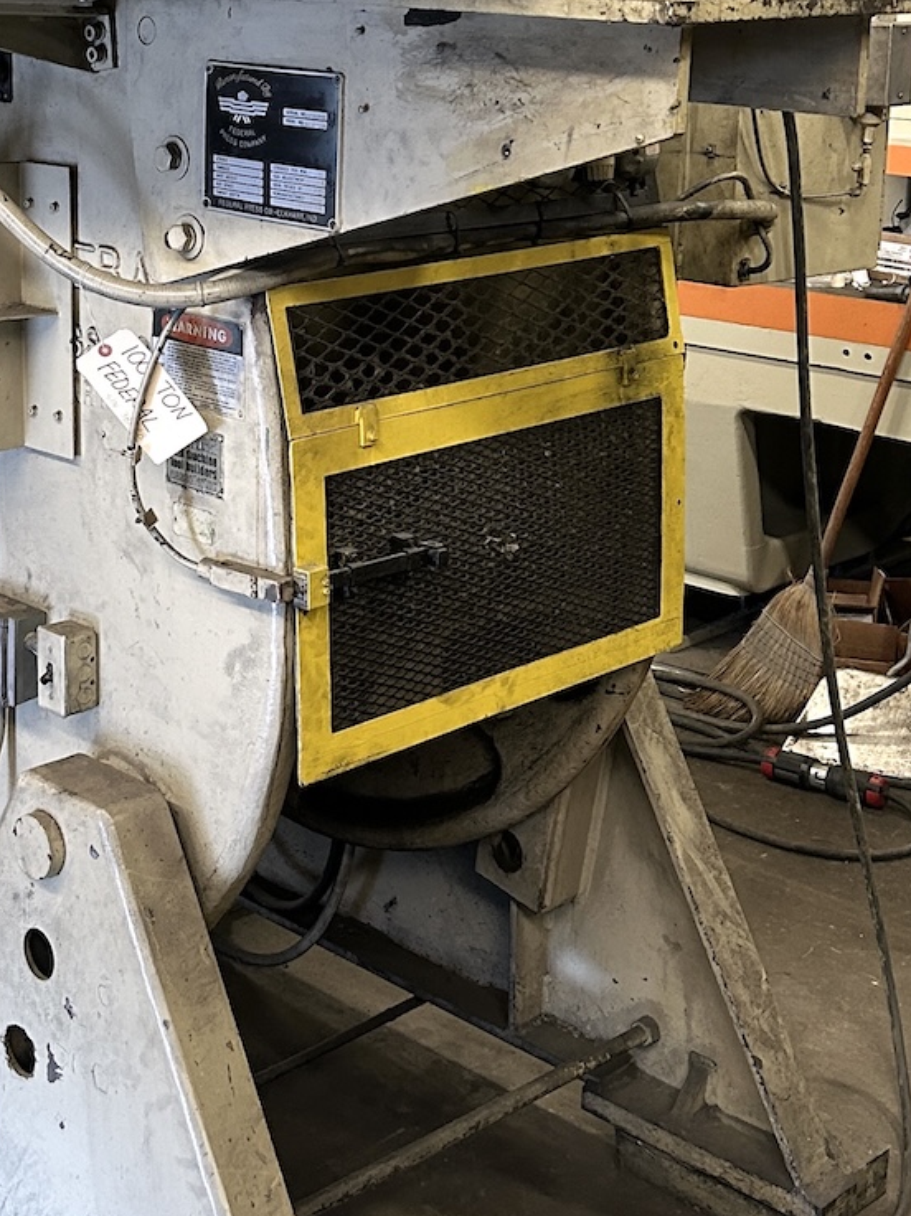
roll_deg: -0.8
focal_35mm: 61
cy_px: 277
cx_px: 178
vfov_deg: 31.0
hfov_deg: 23.6
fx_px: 2142
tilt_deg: -8.2
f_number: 1.5
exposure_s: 1/60
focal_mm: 5.7
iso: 200
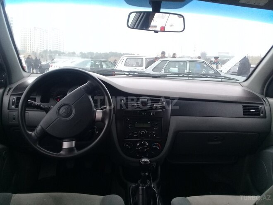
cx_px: 136
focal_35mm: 31
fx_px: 244
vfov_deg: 45.4
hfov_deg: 58.4
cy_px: 102
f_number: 2.2
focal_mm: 3.3
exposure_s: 1/100
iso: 100
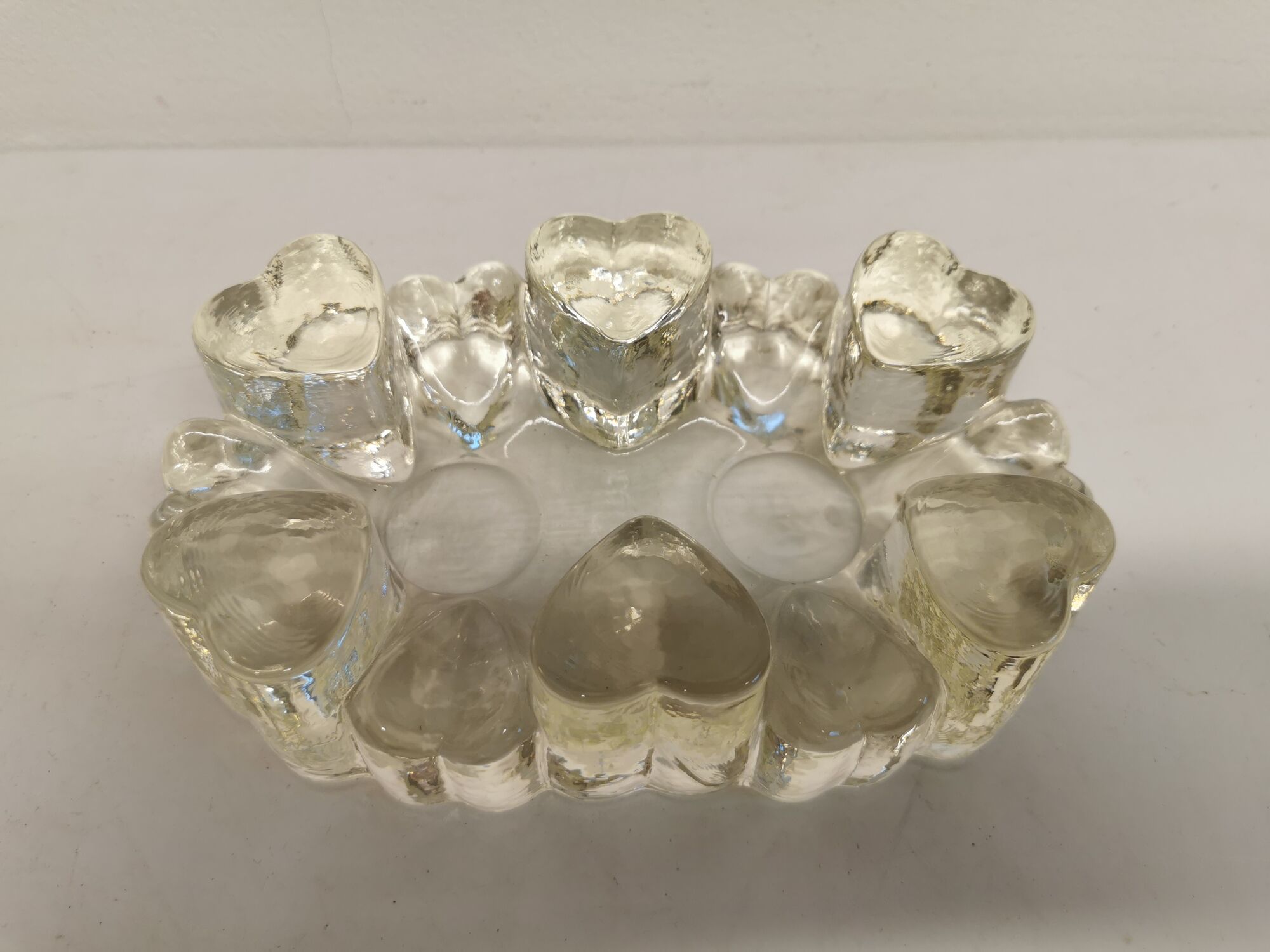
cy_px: 476
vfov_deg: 51.4
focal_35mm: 27
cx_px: 635
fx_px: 991
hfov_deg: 65.3
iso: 80
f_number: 1.6
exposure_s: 1/100
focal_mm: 5.56
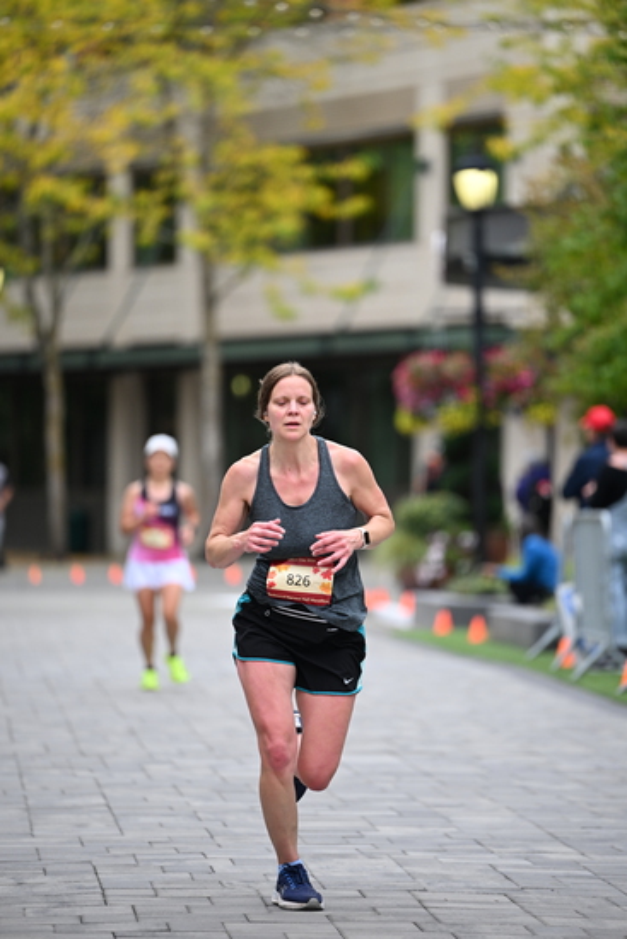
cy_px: 470
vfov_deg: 10.3
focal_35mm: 200
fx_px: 5221
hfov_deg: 6.9
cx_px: 314
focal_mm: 200
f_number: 2.8
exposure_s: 1/2000
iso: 640
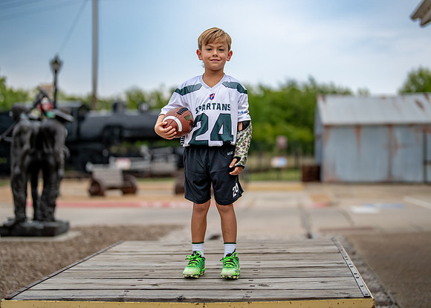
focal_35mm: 58
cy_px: 142
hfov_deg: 33.7
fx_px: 711
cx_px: 219
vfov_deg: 24.4
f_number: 1.2
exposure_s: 1/2000
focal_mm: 50
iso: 250
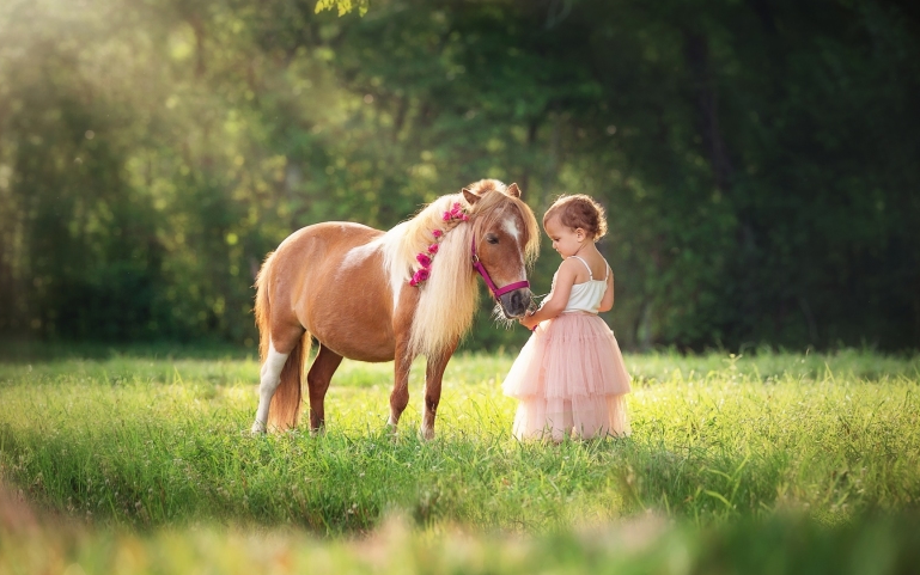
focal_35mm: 212
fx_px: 5317
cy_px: 295
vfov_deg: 6.2
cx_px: 473
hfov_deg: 9.9
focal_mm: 200
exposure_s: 1/400
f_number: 4.5
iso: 400
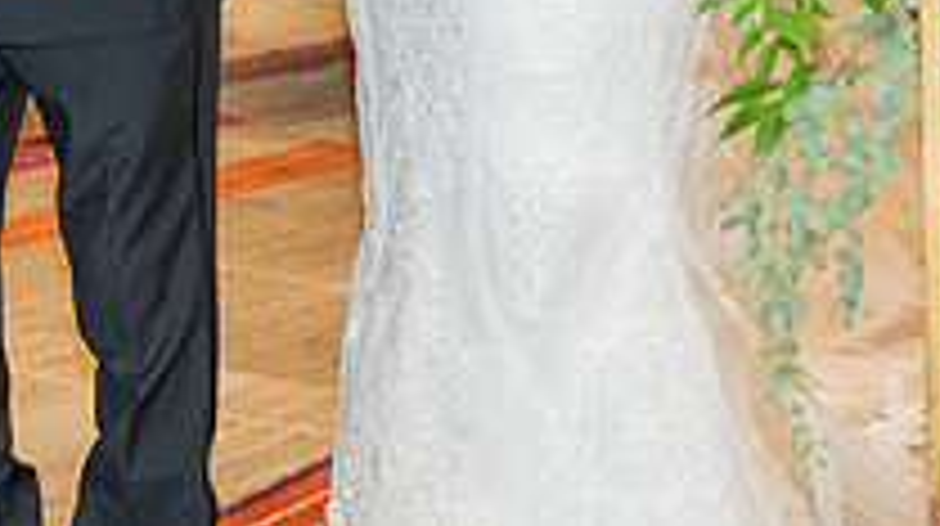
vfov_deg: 5.8
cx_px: -207
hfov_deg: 10.4
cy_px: -339
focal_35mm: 204
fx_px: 5079
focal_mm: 70
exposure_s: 1/160
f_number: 3.2
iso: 1250
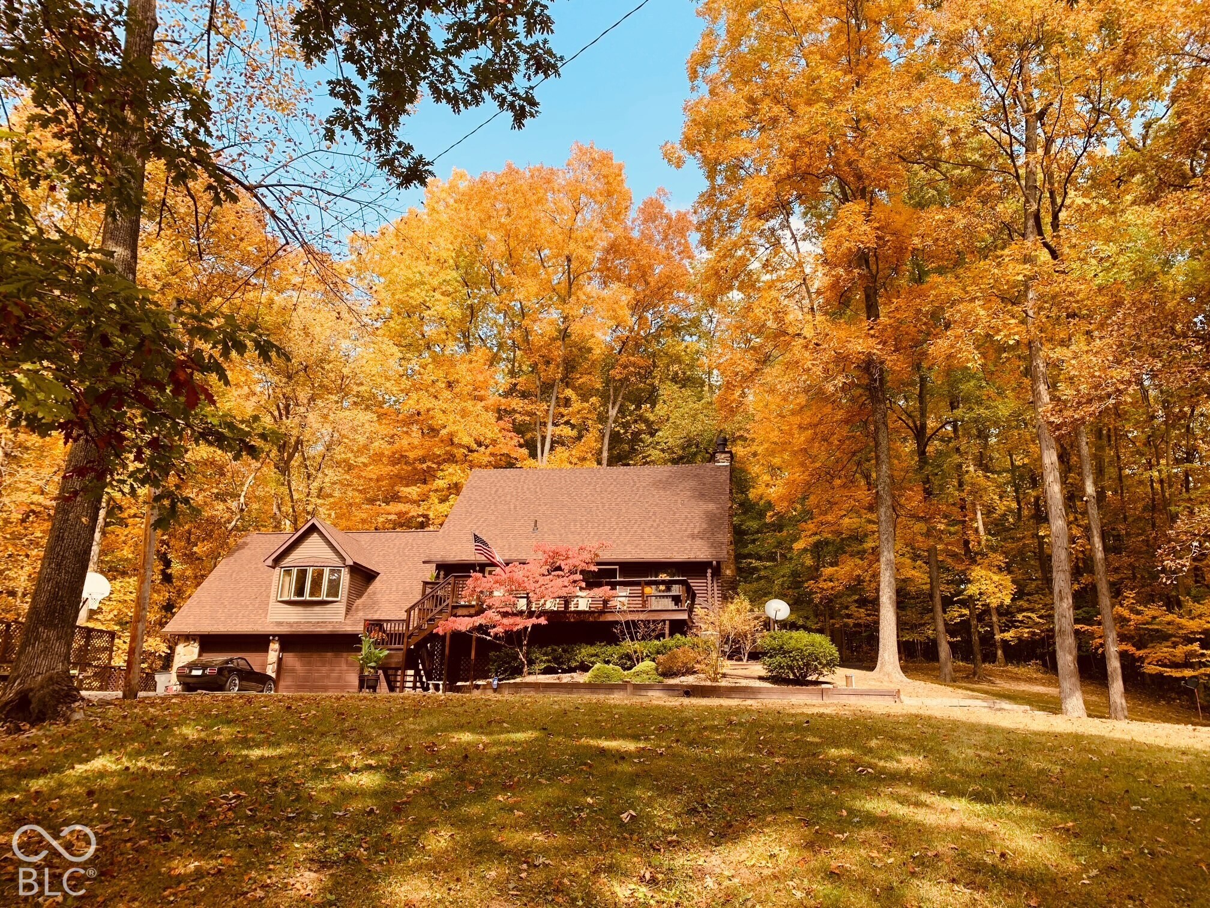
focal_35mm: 26
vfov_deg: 53.1
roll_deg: -1.2
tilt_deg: +16.9
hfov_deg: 67.3
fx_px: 909
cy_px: 454
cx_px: 605
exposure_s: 1/388
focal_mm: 4.25
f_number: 1.8
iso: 25
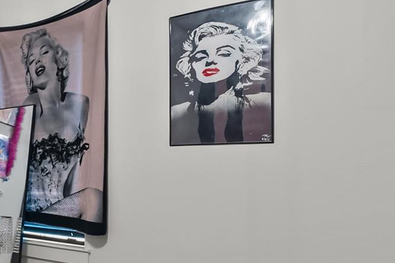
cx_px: -23
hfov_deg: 35.4
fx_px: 538
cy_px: 164
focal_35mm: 49
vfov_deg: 27.4
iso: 640
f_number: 8
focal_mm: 16
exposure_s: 3.2
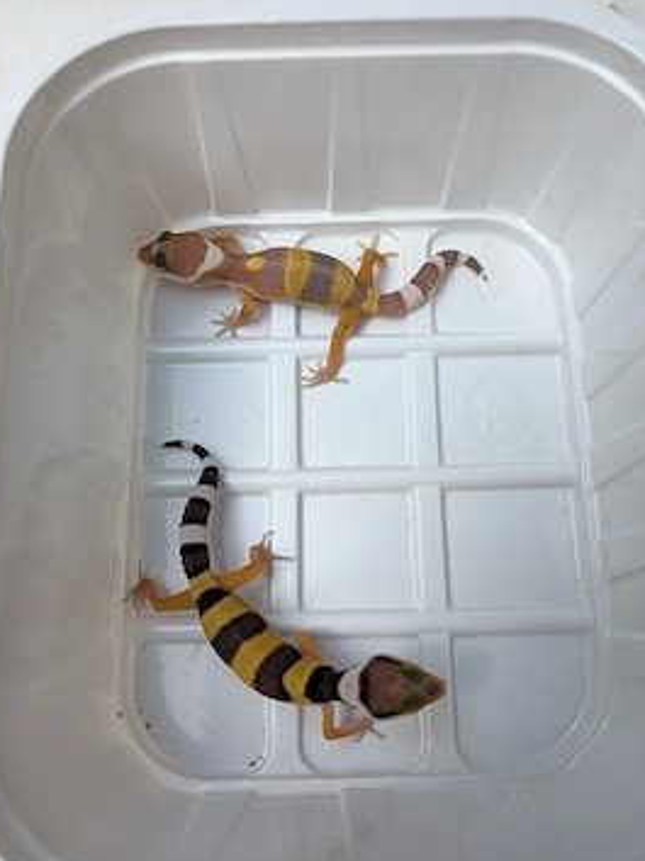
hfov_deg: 53.0
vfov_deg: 67.1
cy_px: 482
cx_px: 336
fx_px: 647
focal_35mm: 26
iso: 30
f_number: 1.7
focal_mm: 5.28
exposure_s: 1/204
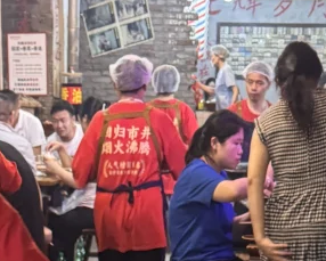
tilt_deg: -26.0
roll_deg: -2.0
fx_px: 1139
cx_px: 100
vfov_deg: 11.1
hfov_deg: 16.2
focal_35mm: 118
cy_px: 620
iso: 500
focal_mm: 6.76
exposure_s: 1/50
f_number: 1.78
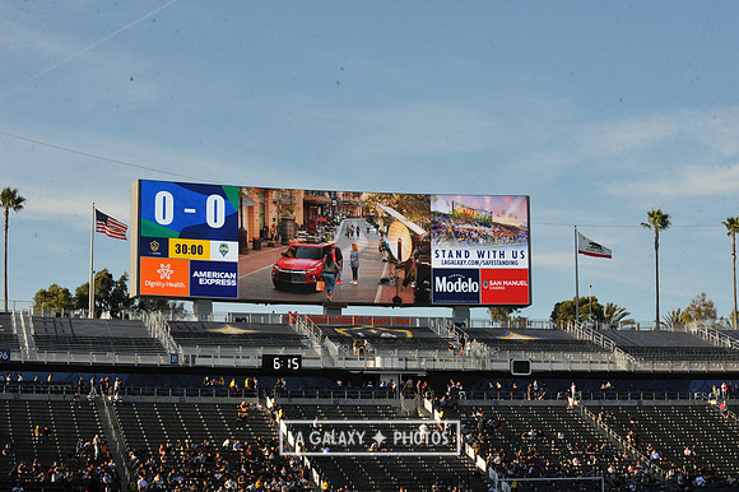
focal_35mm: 80
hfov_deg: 25.4
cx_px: 370
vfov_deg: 17.0
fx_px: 1641
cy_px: 246
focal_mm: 80
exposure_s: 1/1000
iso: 1600
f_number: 16
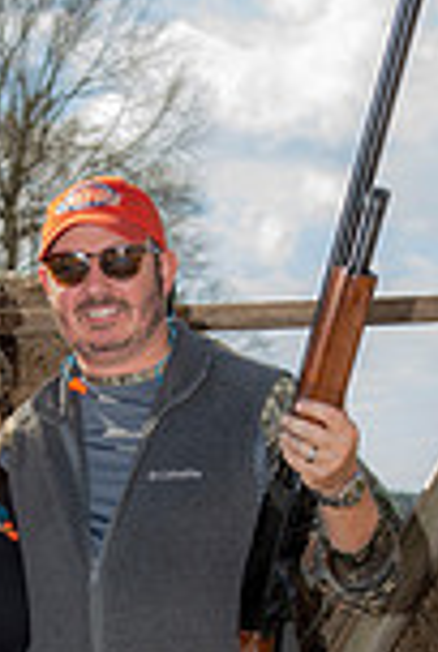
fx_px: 2144
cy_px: 648
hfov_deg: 11.6
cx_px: 92
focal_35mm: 118
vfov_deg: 16.9
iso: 50
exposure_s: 1/250
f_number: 5
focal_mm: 40
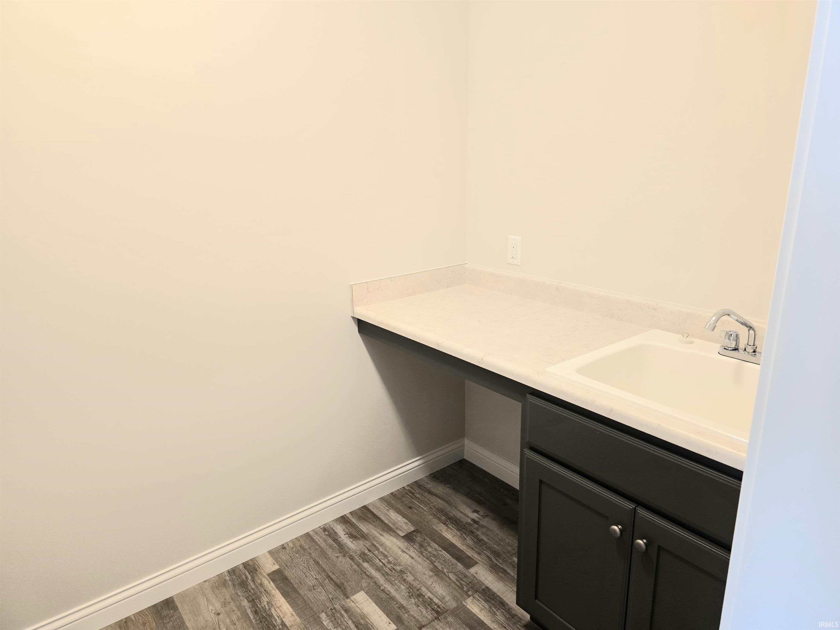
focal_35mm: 23
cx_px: 420
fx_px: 558
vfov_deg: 58.9
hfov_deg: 73.9
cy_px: 315
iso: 320
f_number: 1.7
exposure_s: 1/120
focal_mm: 6.3
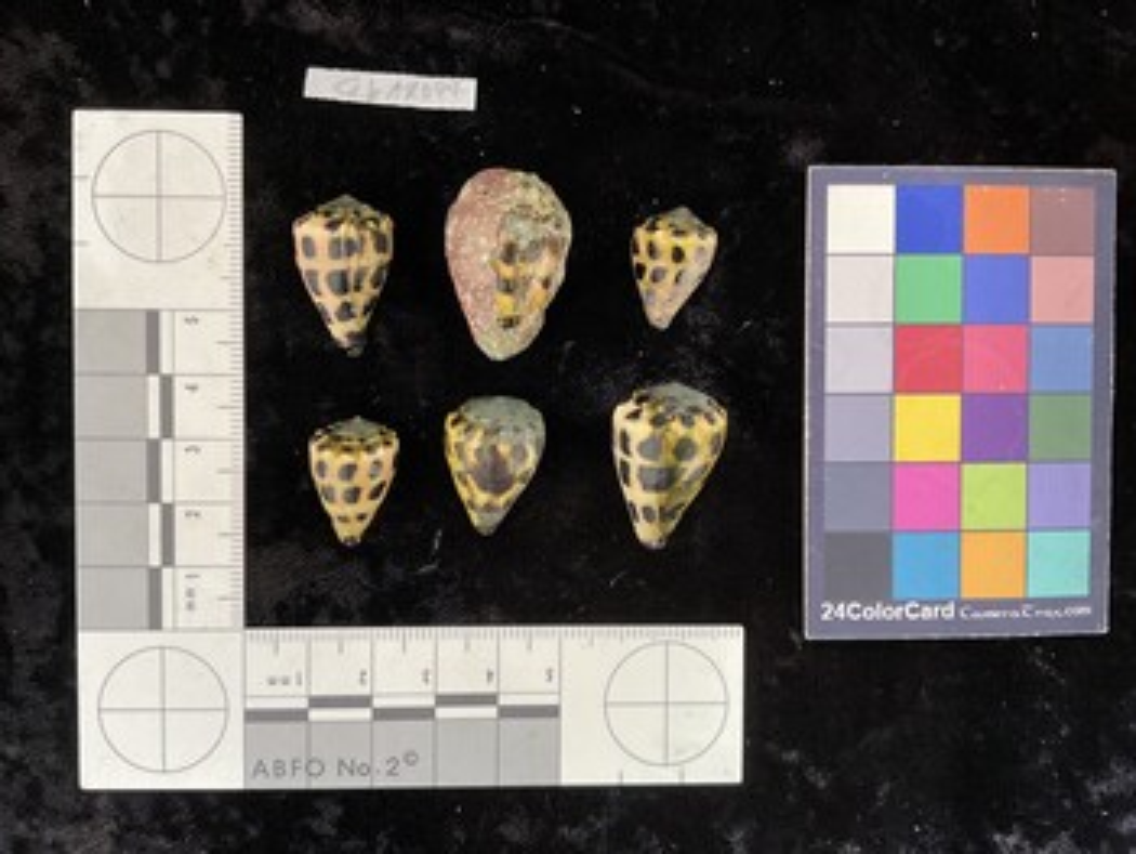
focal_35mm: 29
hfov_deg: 61.6
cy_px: 427
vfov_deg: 48.3
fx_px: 952
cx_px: 568
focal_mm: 3
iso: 125
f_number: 1.8
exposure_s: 1/60
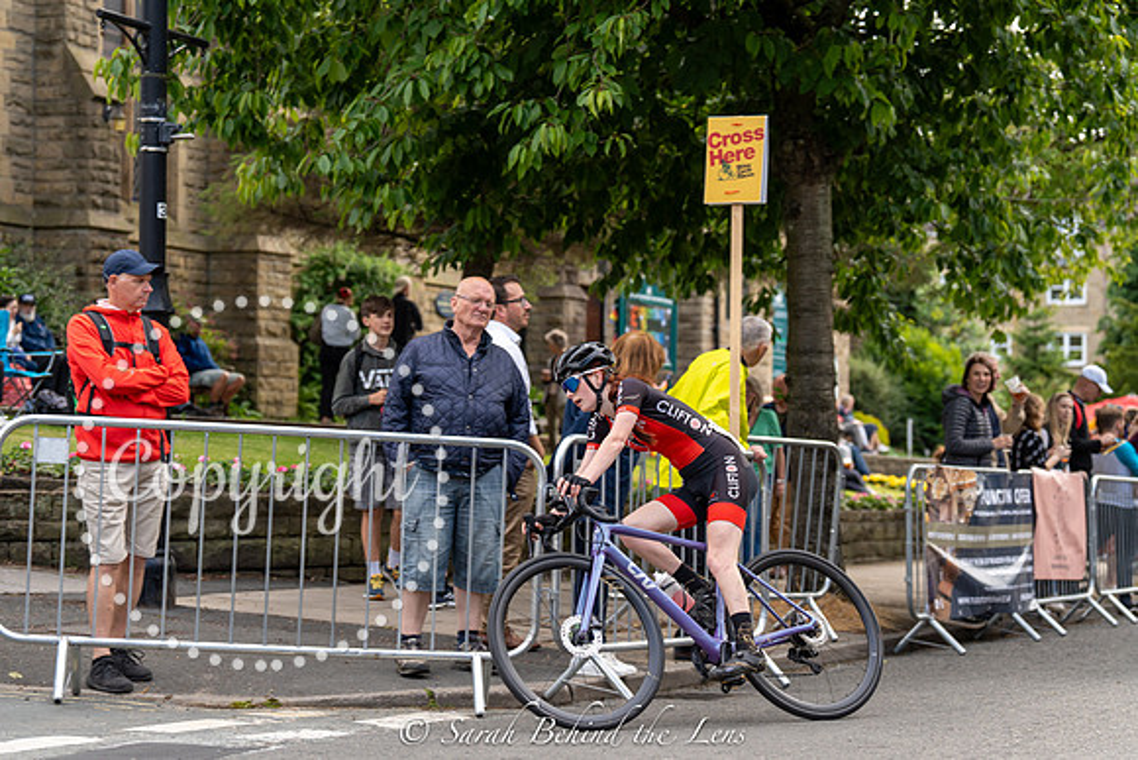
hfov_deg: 28.8
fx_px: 2213
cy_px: 380
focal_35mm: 70
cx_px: 569
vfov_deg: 19.5
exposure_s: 1/1000
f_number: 3.2
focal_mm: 70
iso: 400
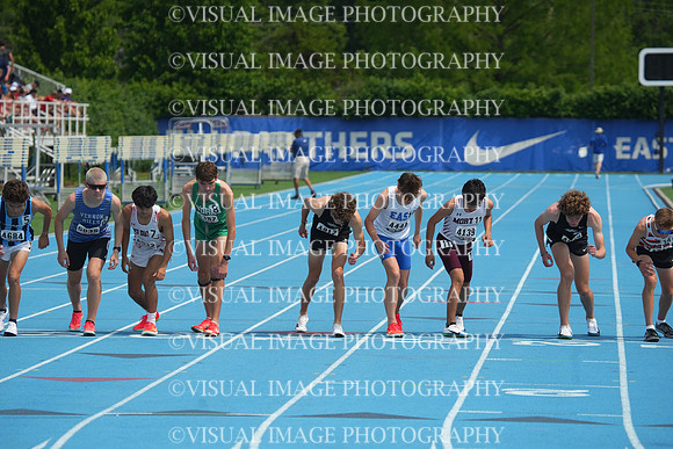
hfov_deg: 9.4
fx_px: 4114
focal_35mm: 220
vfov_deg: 6.2
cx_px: 336
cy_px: 224
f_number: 5.6
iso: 500
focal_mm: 220
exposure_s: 1/3200
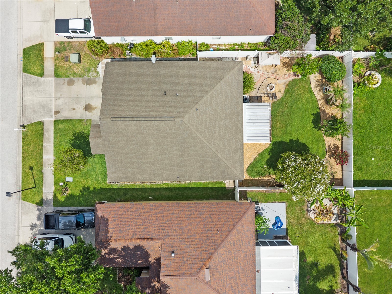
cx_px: 196
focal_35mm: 24
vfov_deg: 56.8
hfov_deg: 71.6
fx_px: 272
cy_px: 147
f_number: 1.8
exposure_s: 1/8000
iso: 310
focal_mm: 8.67
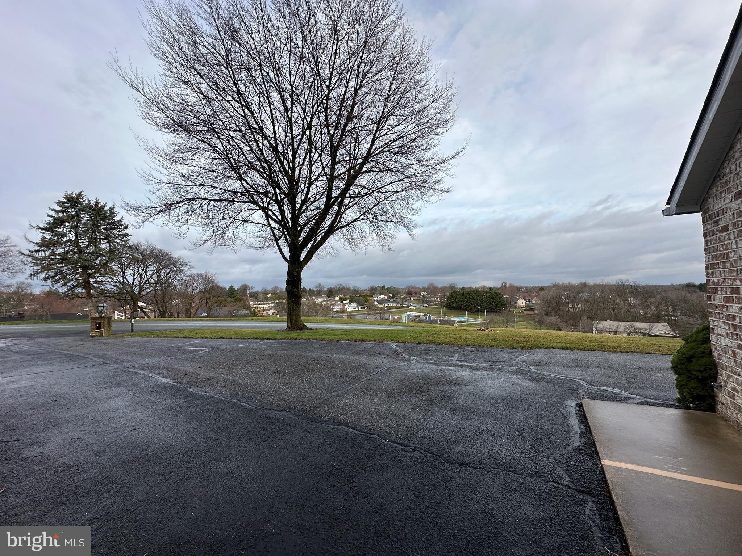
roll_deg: +0.9
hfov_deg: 102.1
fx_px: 300
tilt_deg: +2.8
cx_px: 371
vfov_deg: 85.7
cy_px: 278
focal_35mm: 14
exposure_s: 1/378
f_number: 2.2
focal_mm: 2.22
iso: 40
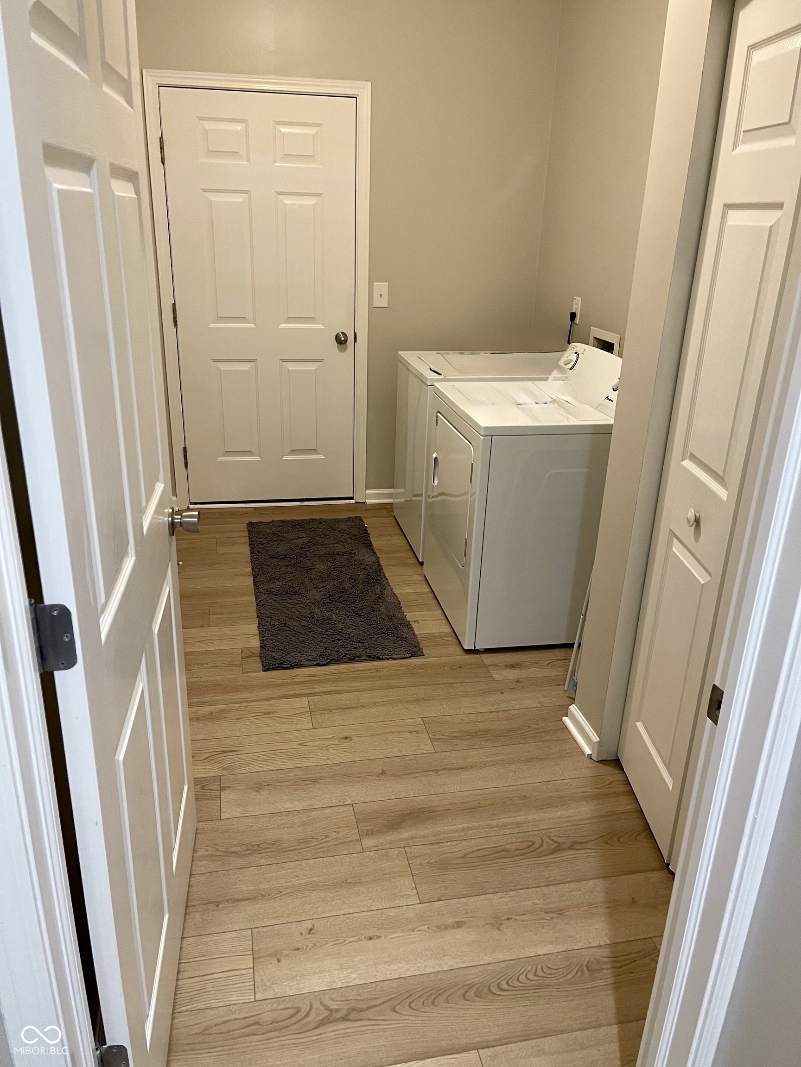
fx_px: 771
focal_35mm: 25
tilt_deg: -20.4
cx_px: 400
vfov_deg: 69.4
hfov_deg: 54.9
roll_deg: -2.1
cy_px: 534
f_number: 1.6
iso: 400
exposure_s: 1/60
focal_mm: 5.1
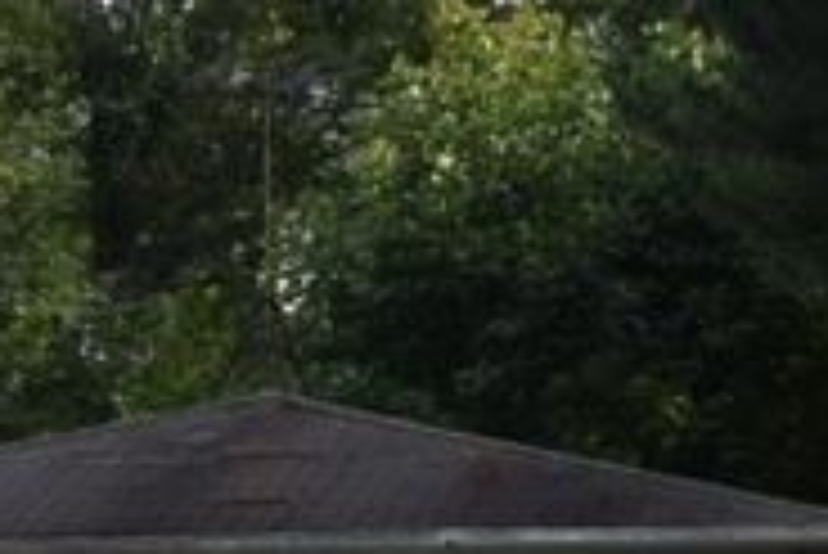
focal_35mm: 159
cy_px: 694
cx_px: -819
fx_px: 3660
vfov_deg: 8.5
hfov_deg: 11.6
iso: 200
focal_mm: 18
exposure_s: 1/250
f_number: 8
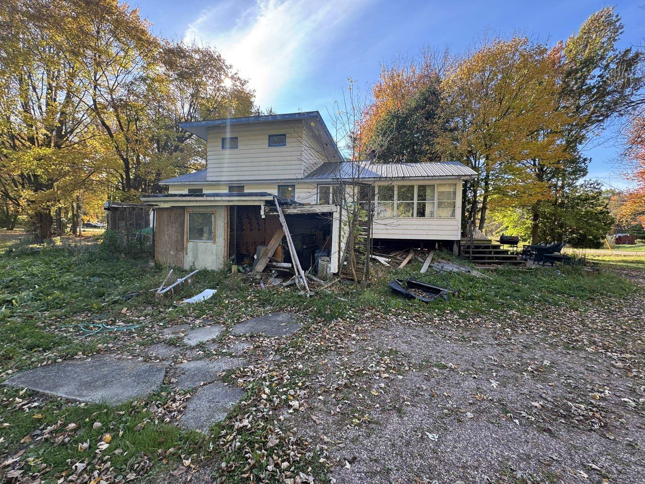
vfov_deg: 85.7
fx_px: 261
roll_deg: +1.0
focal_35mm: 14
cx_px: 322
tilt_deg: -2.1
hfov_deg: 102.1
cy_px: 242
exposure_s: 1/140
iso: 40
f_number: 2.2
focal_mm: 2.22
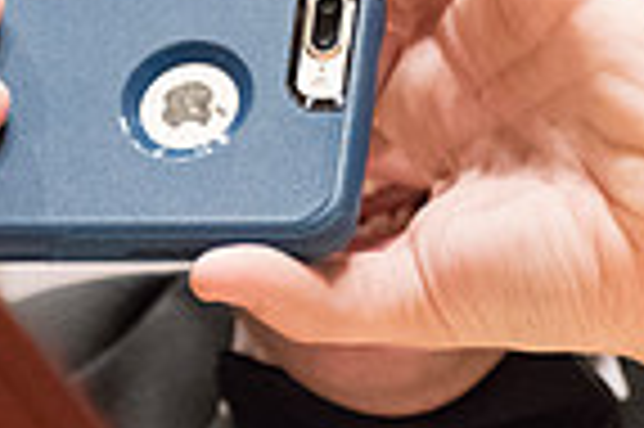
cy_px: -209
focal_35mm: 651
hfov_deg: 3.2
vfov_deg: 2.1
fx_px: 11632
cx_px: 401
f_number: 6.3
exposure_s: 1/160
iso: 12800
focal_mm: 160
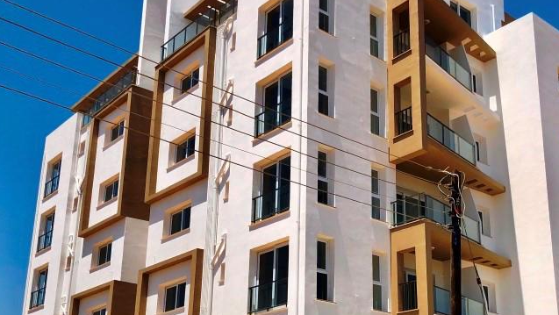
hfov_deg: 41.8
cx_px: 342
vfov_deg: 24.3
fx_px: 727
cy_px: 228
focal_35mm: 49
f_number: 1.8
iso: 20
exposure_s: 1/4000
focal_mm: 4
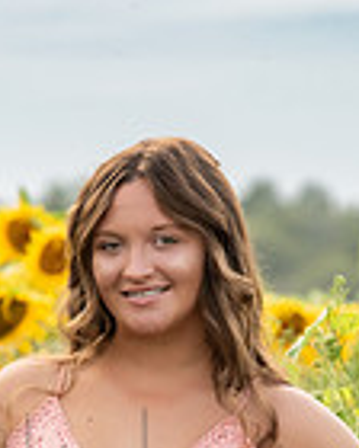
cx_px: 167
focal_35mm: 604
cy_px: 502
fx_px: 8022
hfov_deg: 2.6
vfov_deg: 3.2
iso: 640
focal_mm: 200
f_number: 7.1
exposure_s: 1/200
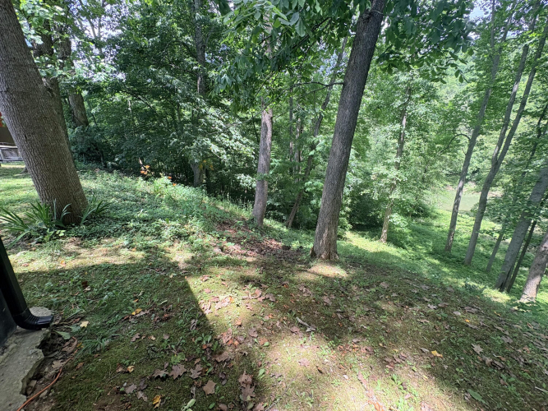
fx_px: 222
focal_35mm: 14
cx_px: 274
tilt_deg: -17.4
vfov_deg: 85.7
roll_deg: +0.3
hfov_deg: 102.1
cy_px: 206
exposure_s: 1/134
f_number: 2.2
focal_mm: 2.22
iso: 40
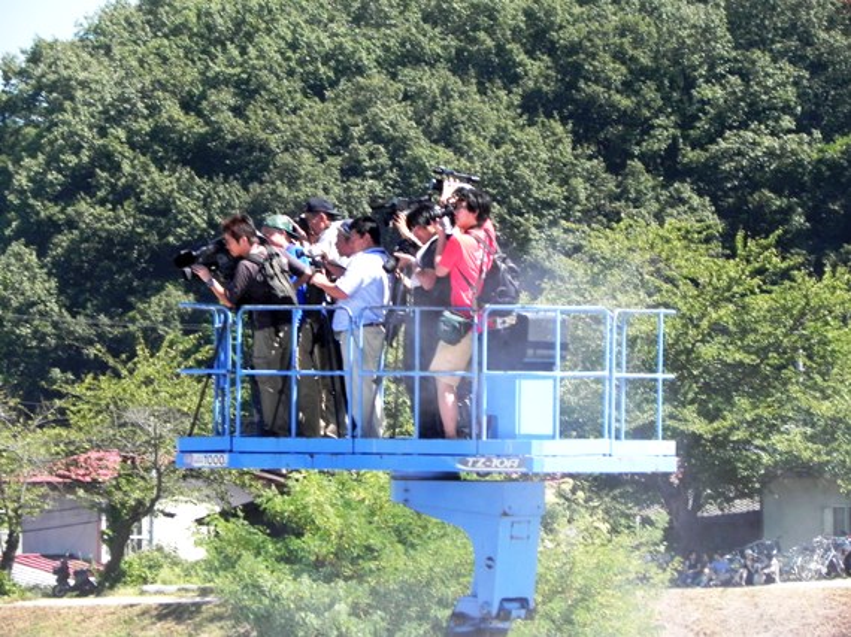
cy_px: 318
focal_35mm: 291
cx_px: 426
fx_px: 7151
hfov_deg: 6.8
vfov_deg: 5.1
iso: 160
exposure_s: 1/272
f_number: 5.6
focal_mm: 51.8
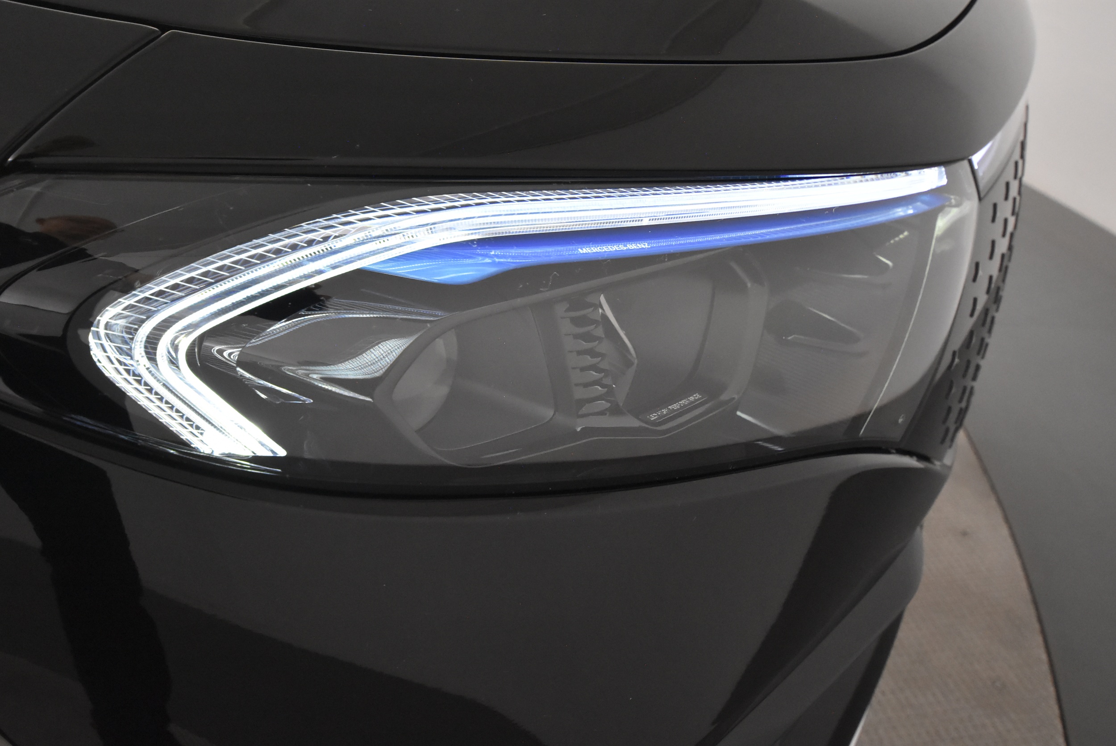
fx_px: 931
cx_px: 558
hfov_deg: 61.9
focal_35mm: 30
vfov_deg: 43.7
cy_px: 373
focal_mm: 20
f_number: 5.6
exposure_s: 1/60
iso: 4500
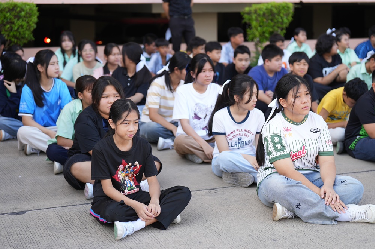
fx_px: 729
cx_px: 188
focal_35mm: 70
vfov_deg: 19.4
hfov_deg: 28.9
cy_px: 124
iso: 160
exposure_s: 1/320
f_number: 2.8
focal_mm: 70
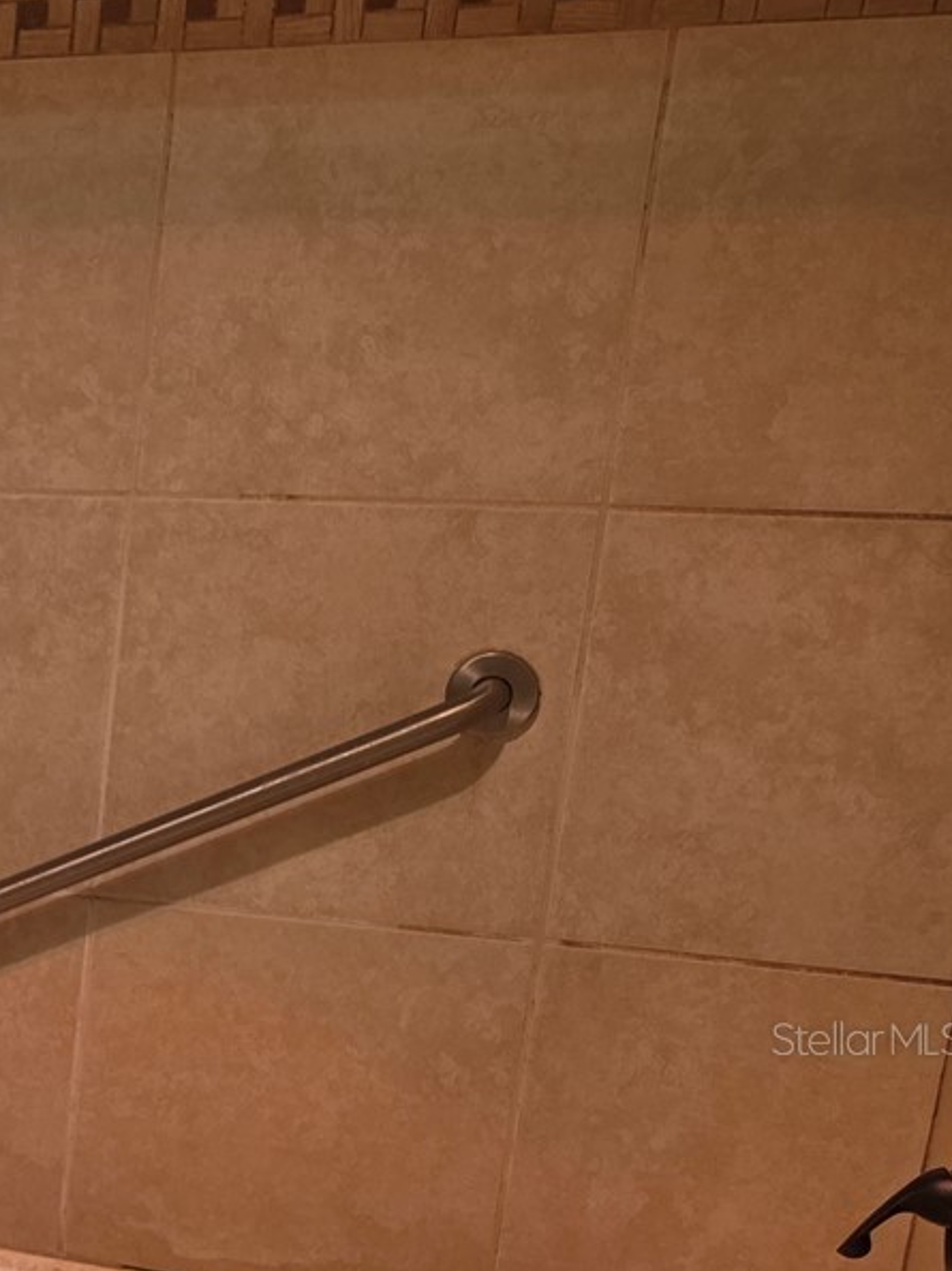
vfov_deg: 30.4
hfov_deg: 18.6
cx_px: -738
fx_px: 2275
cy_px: 1038
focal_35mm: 62
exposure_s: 1/120
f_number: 1.4
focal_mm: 6.5
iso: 100
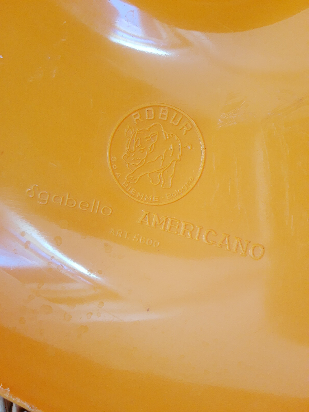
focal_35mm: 26
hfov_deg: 53.1
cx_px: 154
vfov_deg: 67.3
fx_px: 309
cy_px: 206
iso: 344
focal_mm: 3.95
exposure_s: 1/50
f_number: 1.8
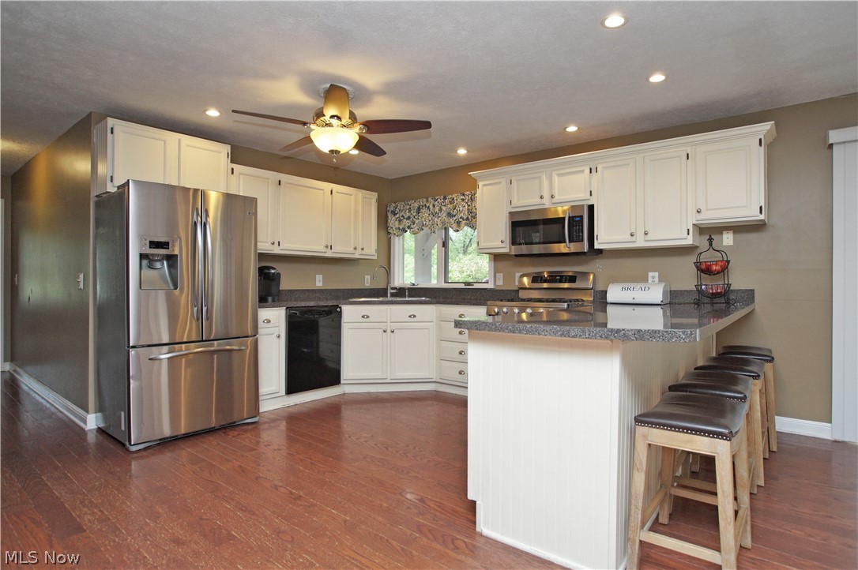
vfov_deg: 67.3
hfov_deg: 90.1
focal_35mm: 18
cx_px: 429
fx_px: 429
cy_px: 285
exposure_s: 1/80
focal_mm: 12
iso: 320
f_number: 4.5
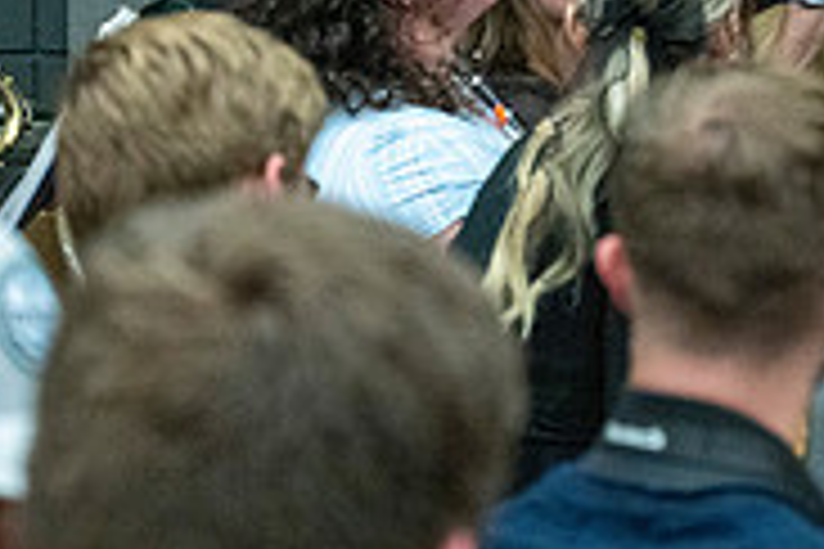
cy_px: -259
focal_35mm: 222
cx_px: 729
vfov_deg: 6.1
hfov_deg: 9.2
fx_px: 5081
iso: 10000
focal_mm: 70
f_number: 4
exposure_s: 1/500
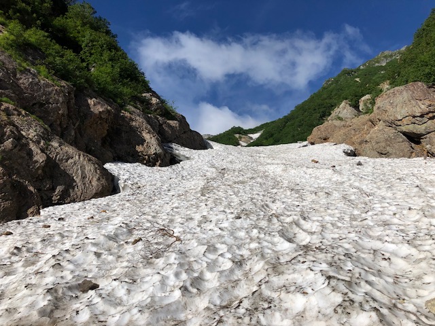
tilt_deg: +25.4
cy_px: 163
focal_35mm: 28
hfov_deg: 63.4
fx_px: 352
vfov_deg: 49.7
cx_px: 218
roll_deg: -0.6
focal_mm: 3.99
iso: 25
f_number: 1.8
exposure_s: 1/4367
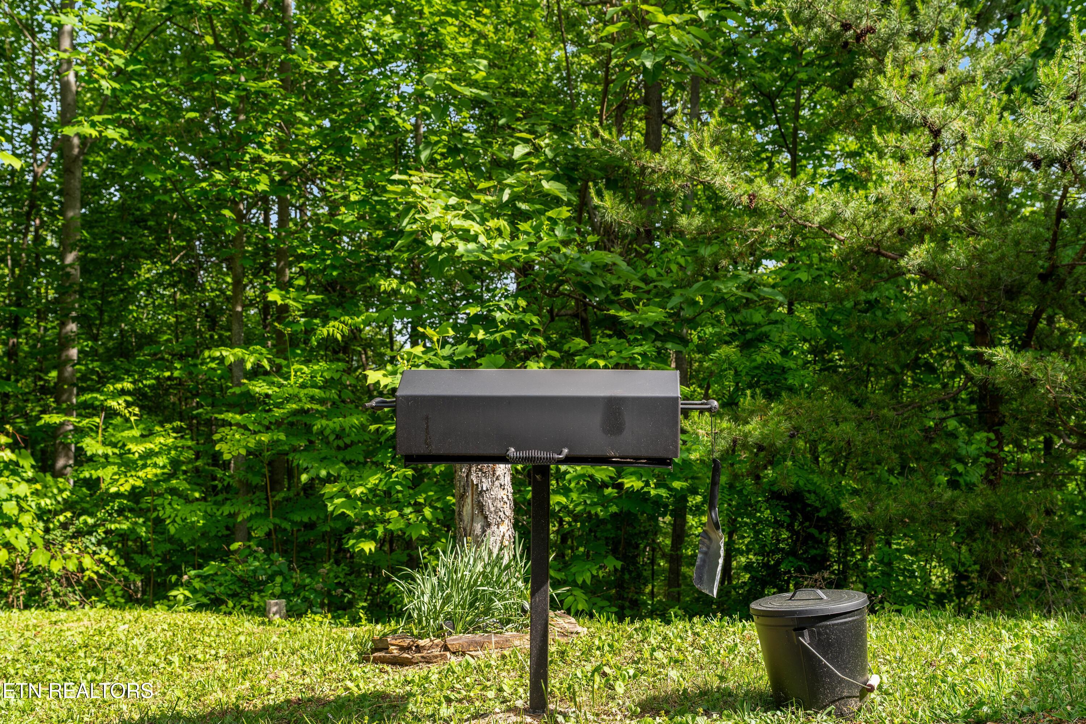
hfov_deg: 61.9
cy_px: 362
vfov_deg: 43.6
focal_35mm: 30
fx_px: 905
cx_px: 543
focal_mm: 30
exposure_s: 1/40
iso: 100
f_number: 4.5
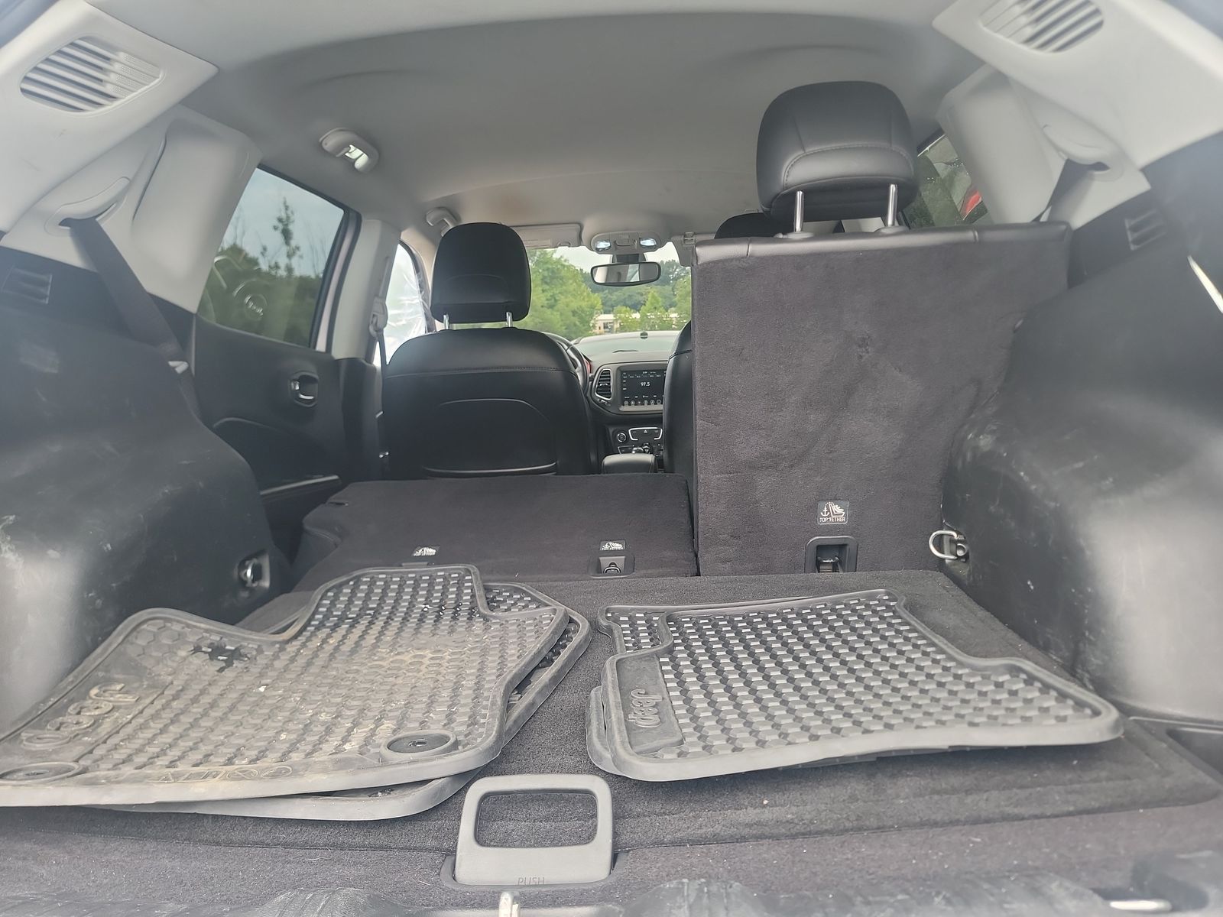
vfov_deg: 56.8
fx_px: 848
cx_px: 612
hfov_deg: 71.6
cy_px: 458
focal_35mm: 24
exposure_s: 1/59
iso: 76
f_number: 1.8
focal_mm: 6.7
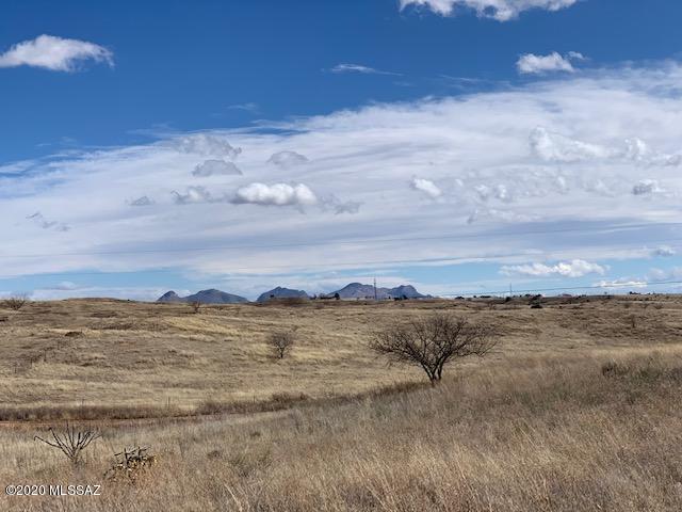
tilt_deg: +3.2
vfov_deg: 28.0
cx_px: 341
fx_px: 1024
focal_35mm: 52
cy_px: 256
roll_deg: +1.2
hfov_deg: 36.8
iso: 16
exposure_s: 1/2398
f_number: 2.4
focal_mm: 6
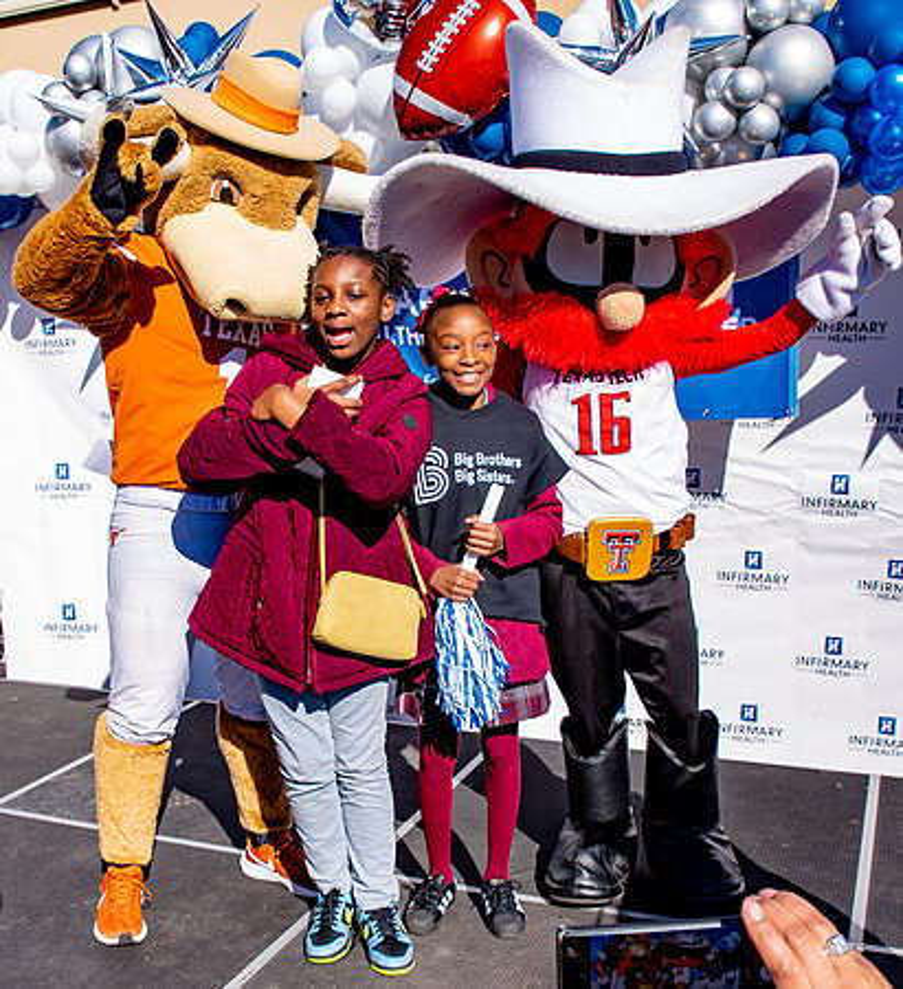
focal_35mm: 91
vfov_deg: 20.0
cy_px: 591
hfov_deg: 18.3
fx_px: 2802
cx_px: 391
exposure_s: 1/250
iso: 100
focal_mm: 55
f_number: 6.3
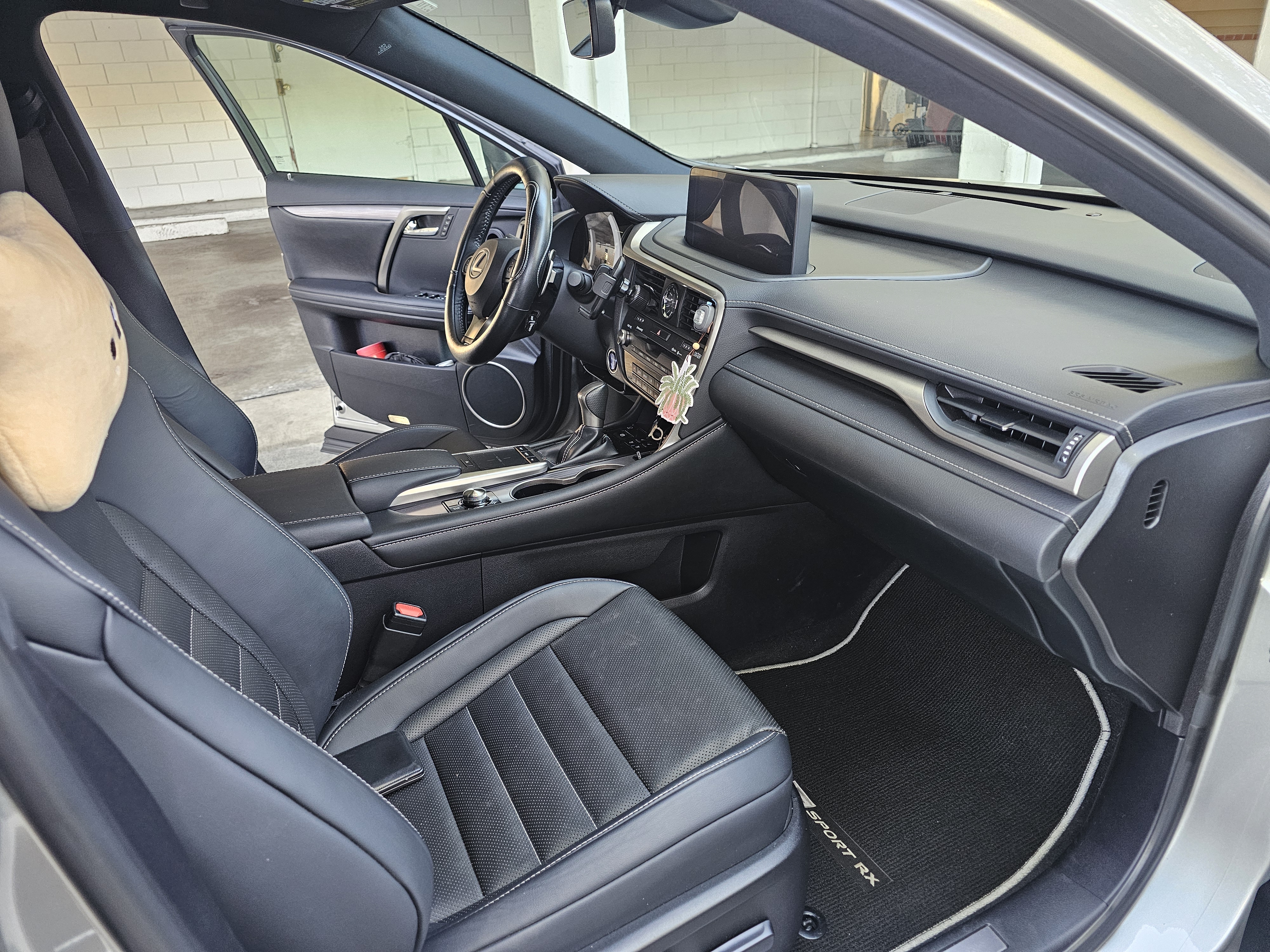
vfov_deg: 58.9
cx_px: 635
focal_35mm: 23
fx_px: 844
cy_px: 476
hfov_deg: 73.9
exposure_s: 1/120
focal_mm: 6.3
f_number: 1.7
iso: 500
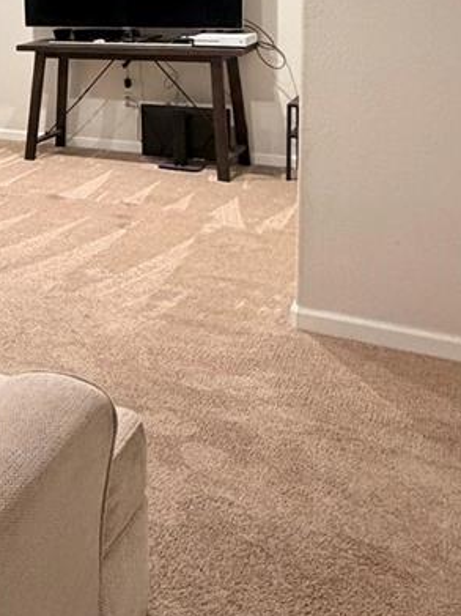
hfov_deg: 32.2
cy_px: 69
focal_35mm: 43
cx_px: 63
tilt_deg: -7.8
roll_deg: +1.7
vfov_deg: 40.7
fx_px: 764
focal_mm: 2.22
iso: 500
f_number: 2.2
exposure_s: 1/60
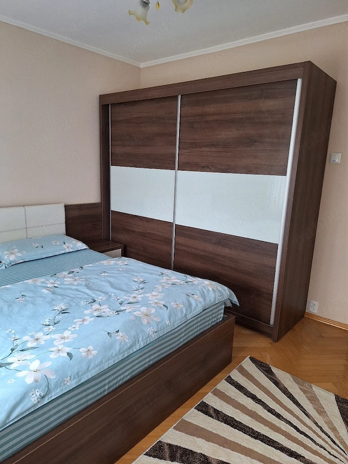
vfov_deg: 73.9
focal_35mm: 23
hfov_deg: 58.9
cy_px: 232
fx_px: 308
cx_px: 174
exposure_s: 1/33
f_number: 1.8
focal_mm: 5.54
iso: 200
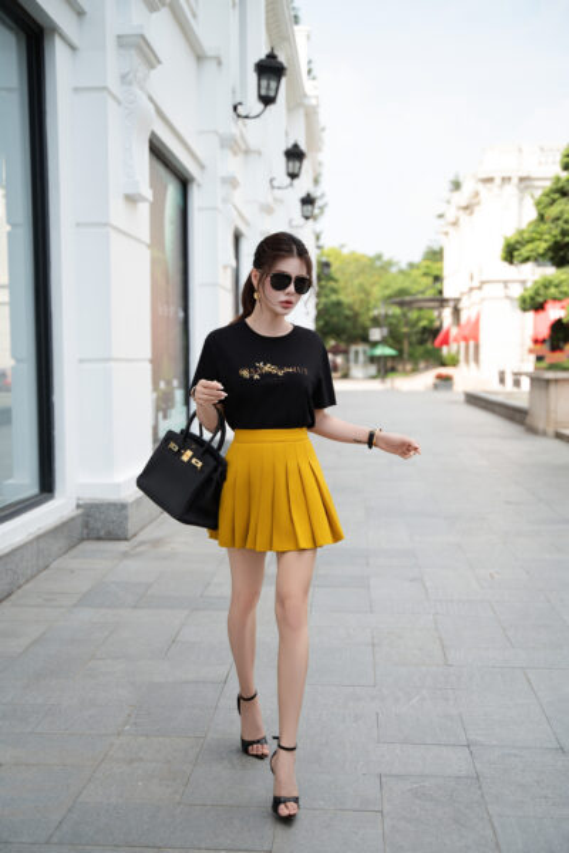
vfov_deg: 39.6
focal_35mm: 50
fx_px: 1185
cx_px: 284
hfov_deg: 27.0
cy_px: 426
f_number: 2.8
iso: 125
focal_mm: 50
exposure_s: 1/640
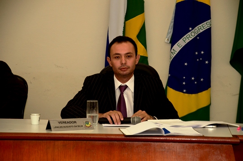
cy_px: 80
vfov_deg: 8.7
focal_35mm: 158
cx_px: 122
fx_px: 1061
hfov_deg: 13.1
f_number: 5.6
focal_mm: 105
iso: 800
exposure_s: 1/125
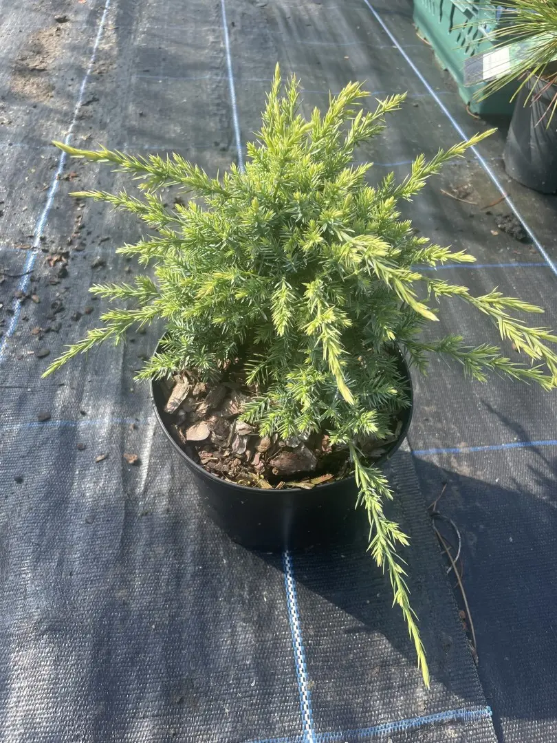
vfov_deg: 67.3
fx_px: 558
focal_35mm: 26
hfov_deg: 53.1
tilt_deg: -48.5
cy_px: 372
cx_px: 278
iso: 32
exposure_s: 1/882
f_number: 1.6
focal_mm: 4.2
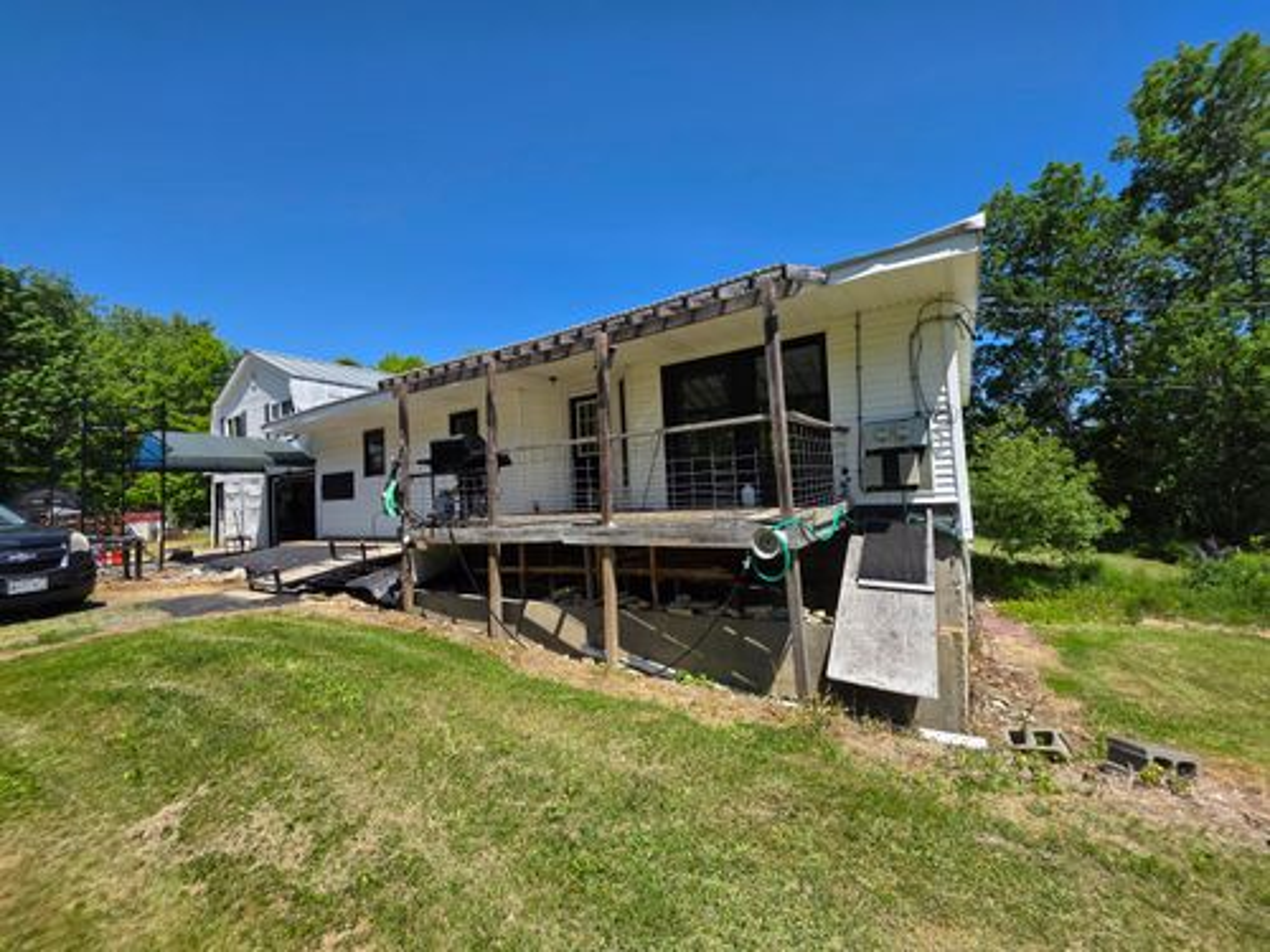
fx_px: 477
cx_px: 635
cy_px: 476
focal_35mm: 13
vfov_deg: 89.9
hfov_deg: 106.2
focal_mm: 2.2
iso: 40
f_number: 1.9
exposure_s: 1/1915
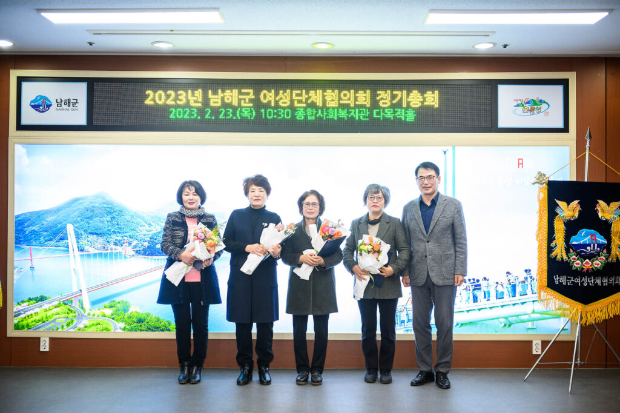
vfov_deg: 30.5
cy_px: 206
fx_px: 757
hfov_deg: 44.5
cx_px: 310
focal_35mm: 44
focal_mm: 44
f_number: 4
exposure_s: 1/250
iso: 800
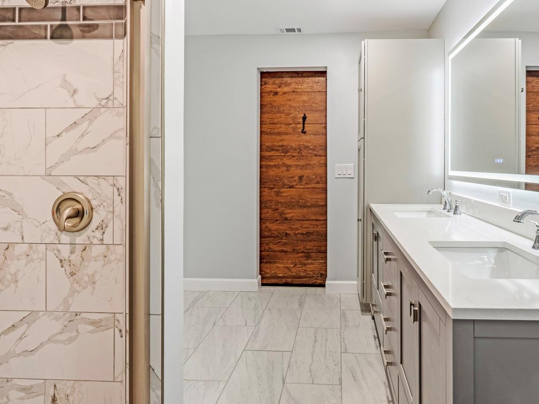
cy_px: 176
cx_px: 318
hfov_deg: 79.2
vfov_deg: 64.1
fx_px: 321
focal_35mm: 21
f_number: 9
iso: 250
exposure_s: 1/125
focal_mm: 11
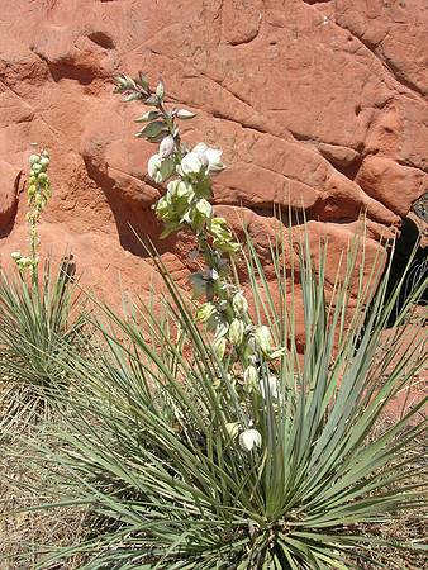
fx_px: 626
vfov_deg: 49.0
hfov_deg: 37.8
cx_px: 214
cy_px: 285
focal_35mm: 38
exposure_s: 1/598
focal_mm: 7.8
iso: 64
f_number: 4.8
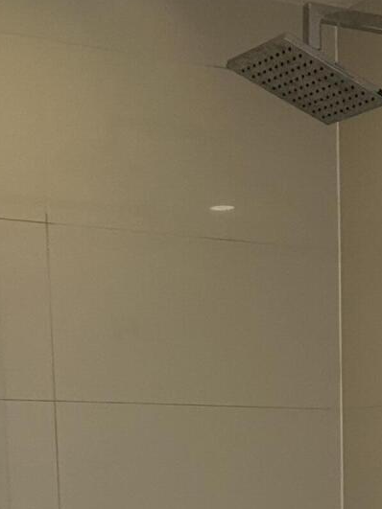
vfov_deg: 18.3
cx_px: 387
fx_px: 1443
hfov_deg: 14.8
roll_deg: -1.0
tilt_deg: -8.7
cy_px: 705
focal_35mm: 98
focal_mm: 5.7
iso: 200
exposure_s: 1/60
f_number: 1.5
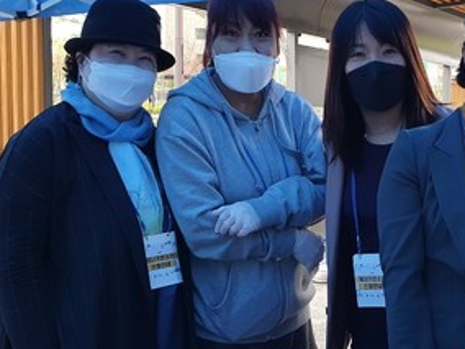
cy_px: 200
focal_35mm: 55
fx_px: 739
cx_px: 390
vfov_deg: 26.5
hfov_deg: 33.6
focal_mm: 4.32
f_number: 2.4
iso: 200
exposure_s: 1/120
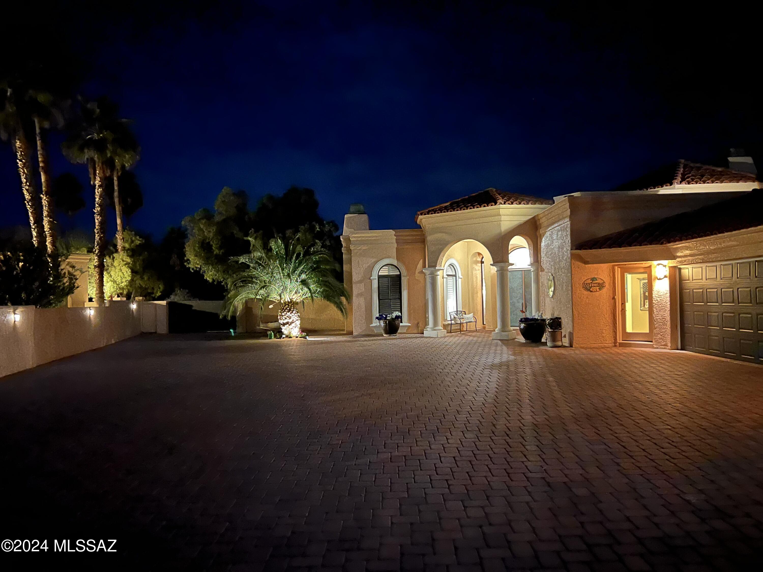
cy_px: 286
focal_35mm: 26
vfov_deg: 53.1
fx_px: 573
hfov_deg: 67.3
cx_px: 382
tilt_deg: +1.0
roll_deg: +1.0
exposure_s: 1/5
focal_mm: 5.7
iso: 1000
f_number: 1.5
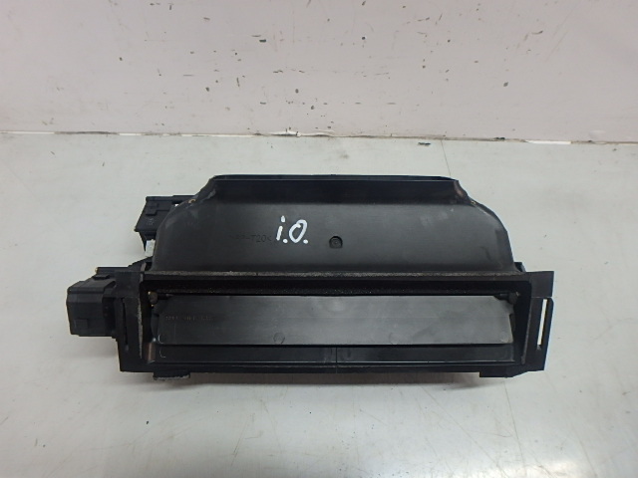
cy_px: 239
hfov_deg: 79.0
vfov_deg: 63.4
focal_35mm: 21
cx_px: 319
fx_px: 387
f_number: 3.5
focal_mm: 3.7
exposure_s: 1/40
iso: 200
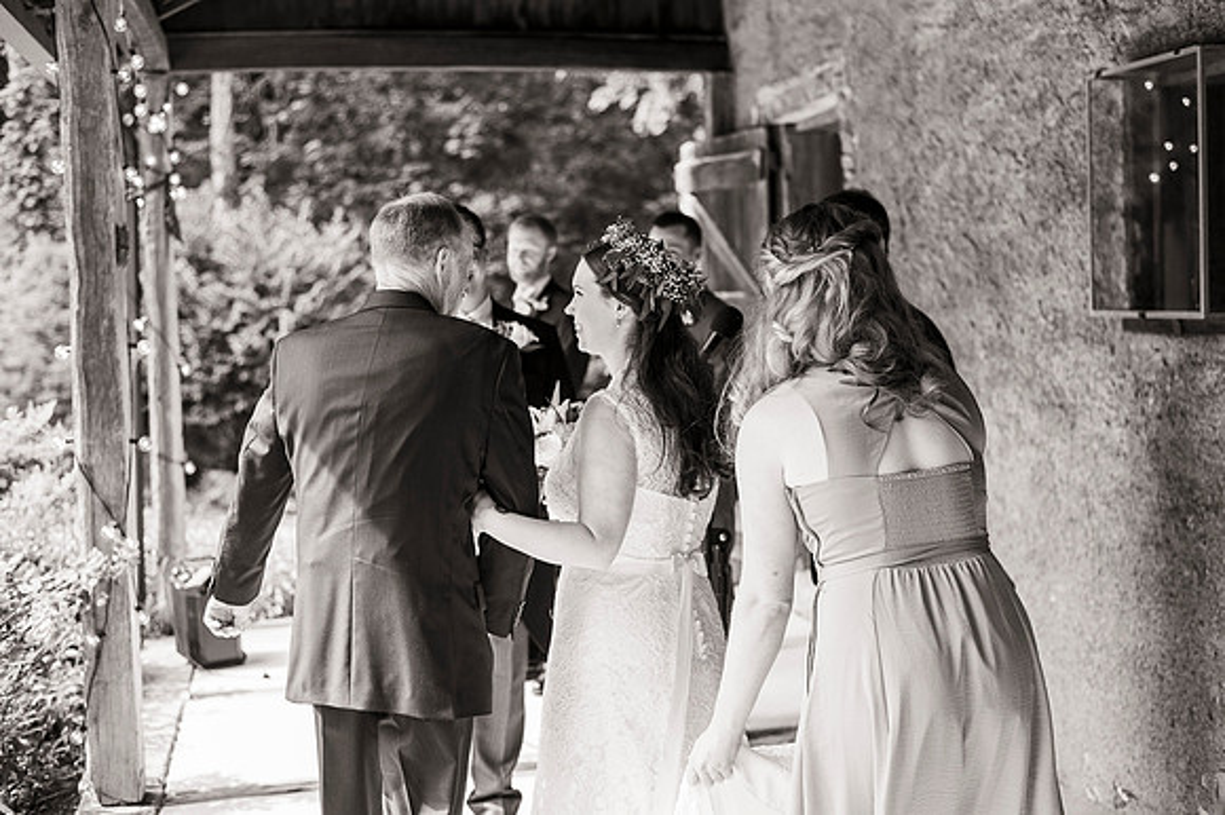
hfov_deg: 39.6
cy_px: 408
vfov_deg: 27.0
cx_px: 612
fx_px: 1700
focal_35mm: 50
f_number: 2.8
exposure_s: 1/500
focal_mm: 50
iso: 320
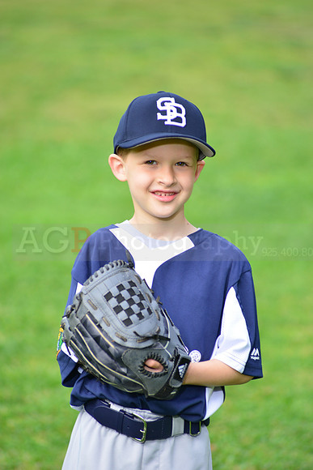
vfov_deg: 10.3
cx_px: 156
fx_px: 2607
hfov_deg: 6.9
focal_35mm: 200
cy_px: 235
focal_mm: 200
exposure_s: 1/200
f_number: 5.6
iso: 320
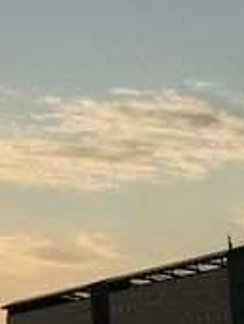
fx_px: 1835
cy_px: -172
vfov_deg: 9.8
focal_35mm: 196
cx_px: -435
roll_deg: -2.1
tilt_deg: +19.1
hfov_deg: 7.0
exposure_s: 1/4808
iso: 20
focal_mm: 3.99
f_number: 1.8
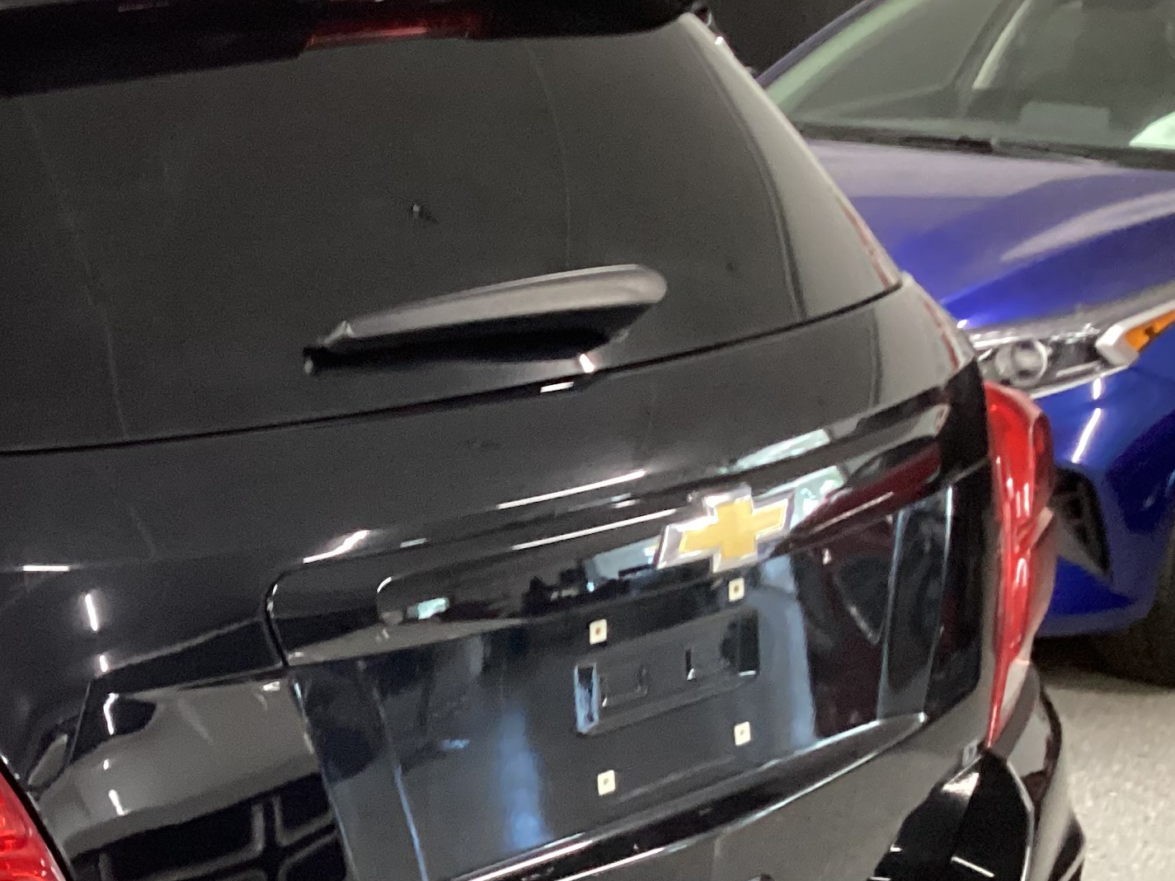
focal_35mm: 71
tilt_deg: -19.3
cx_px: -108
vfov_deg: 20.5
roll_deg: +0.4
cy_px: 698
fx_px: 2410
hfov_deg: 25.5
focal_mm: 3.3
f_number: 2.4
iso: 400
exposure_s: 1/30
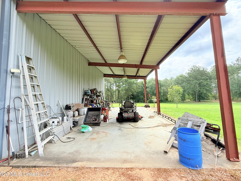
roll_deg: +2.4
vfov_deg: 81.7
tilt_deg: +5.6
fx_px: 104
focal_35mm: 15
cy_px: 86
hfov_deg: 98.2
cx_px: 121
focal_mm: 2.22
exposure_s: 1/664
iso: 64
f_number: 2.2
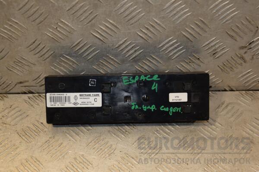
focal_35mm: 63
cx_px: 130
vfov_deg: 21.6
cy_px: 86
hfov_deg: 31.9
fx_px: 453
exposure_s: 1/200
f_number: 5.6
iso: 800
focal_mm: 42
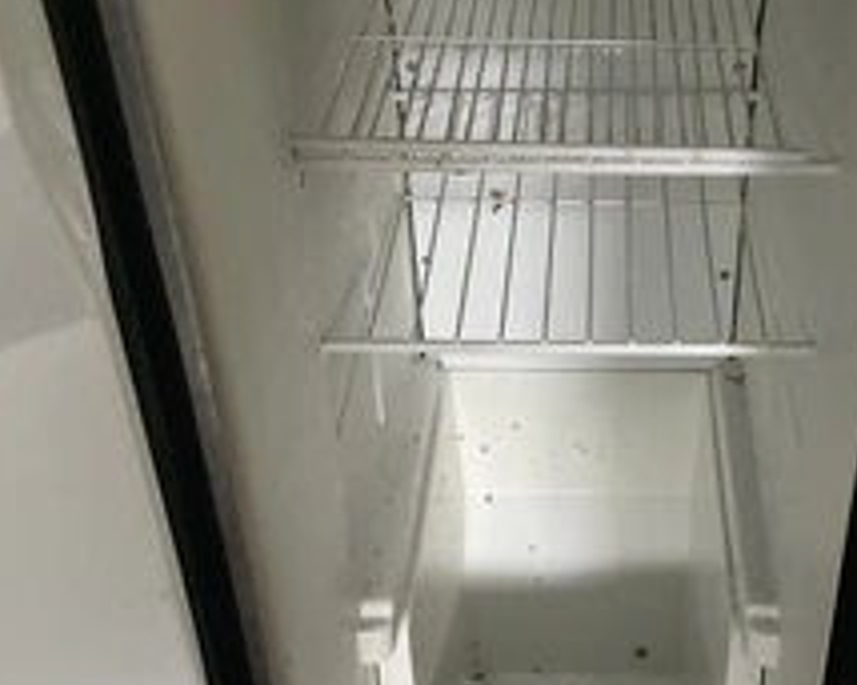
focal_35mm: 53
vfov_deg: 28.5
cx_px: 593
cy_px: 409
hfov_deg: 34.9
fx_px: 1344
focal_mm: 3
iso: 250
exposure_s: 1/60
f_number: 1.8
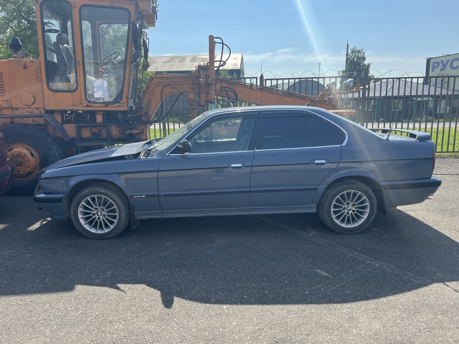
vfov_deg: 53.1
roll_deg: +1.3
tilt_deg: -11.7
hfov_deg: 67.3
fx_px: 345
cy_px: 172
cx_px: 230
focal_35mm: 26
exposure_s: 1/2353
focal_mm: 5.7
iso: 50
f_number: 1.5
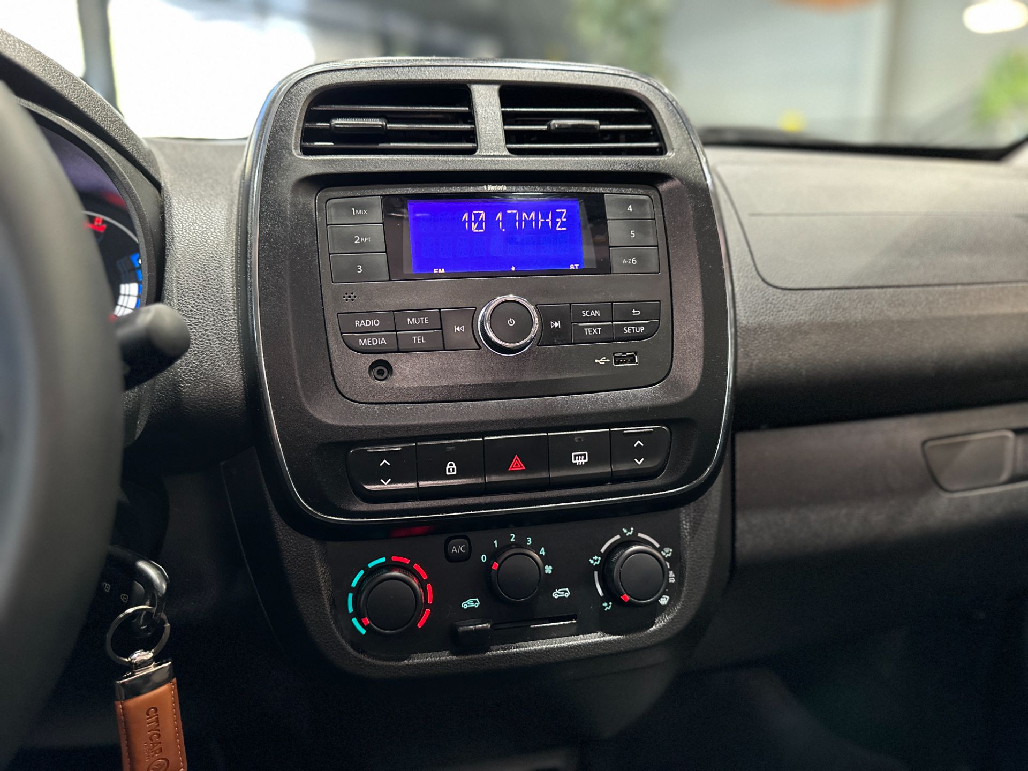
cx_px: 514
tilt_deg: -14.7
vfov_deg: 56.8
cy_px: 386
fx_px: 713
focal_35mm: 24
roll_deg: -0.1
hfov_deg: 71.6
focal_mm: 6.86
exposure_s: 1/43
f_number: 1.78
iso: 1000
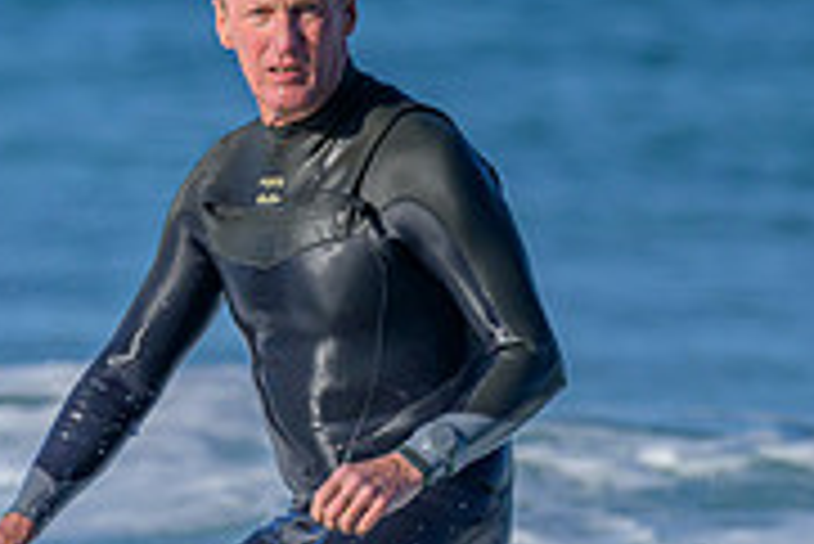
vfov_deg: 0.5
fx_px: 65804
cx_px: 88
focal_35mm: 2908
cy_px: 541
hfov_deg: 0.7
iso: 220
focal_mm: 800
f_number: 6.3
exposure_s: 1/2000
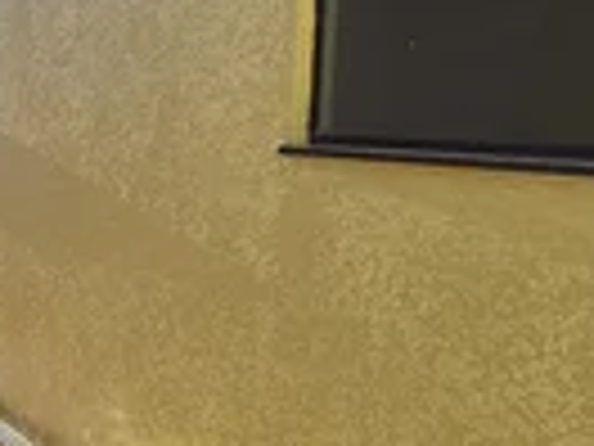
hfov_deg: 33.4
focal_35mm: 38
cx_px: -202
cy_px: 196
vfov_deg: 37.7
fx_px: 652
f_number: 2.2
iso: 50
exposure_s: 1/1108
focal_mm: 1.74
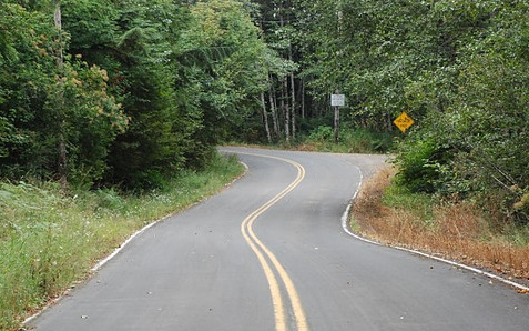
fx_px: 1773
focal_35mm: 123
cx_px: 278
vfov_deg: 10.6
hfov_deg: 17.0
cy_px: 212
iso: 1600
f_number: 5.3
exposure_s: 1/200
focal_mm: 66
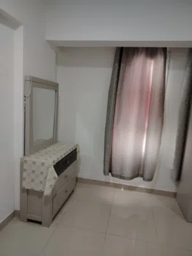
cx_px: 96
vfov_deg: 71.6
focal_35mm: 24
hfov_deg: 56.8
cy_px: 128
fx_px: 177
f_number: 1.75
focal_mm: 5.25
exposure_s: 1/25
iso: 2381
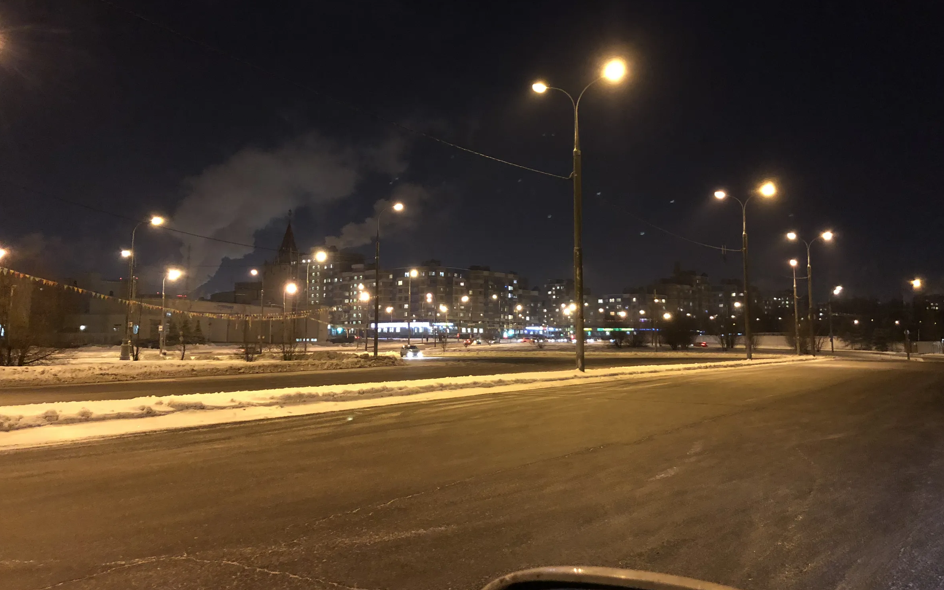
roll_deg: -1.9
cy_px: 252
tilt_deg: +8.5
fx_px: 772
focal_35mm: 30
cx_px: 472
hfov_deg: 62.9
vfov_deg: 41.7
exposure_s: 1/4
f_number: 1.8
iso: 125
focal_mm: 4
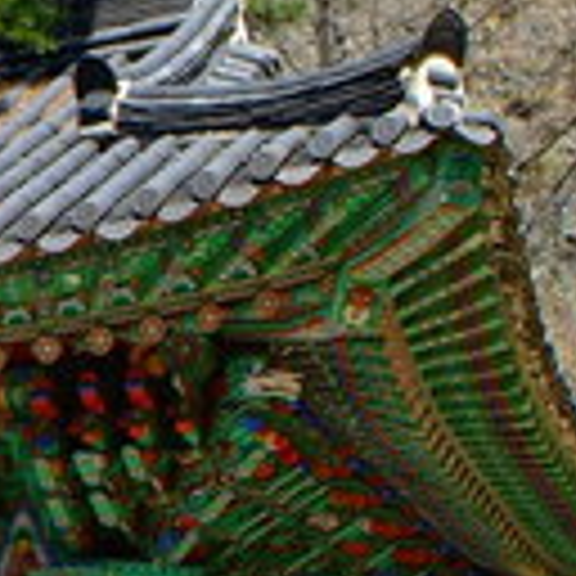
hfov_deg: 11.8
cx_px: -367
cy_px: 644
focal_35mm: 139
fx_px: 2617
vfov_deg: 12.3
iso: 800
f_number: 11
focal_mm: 20
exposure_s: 1/500
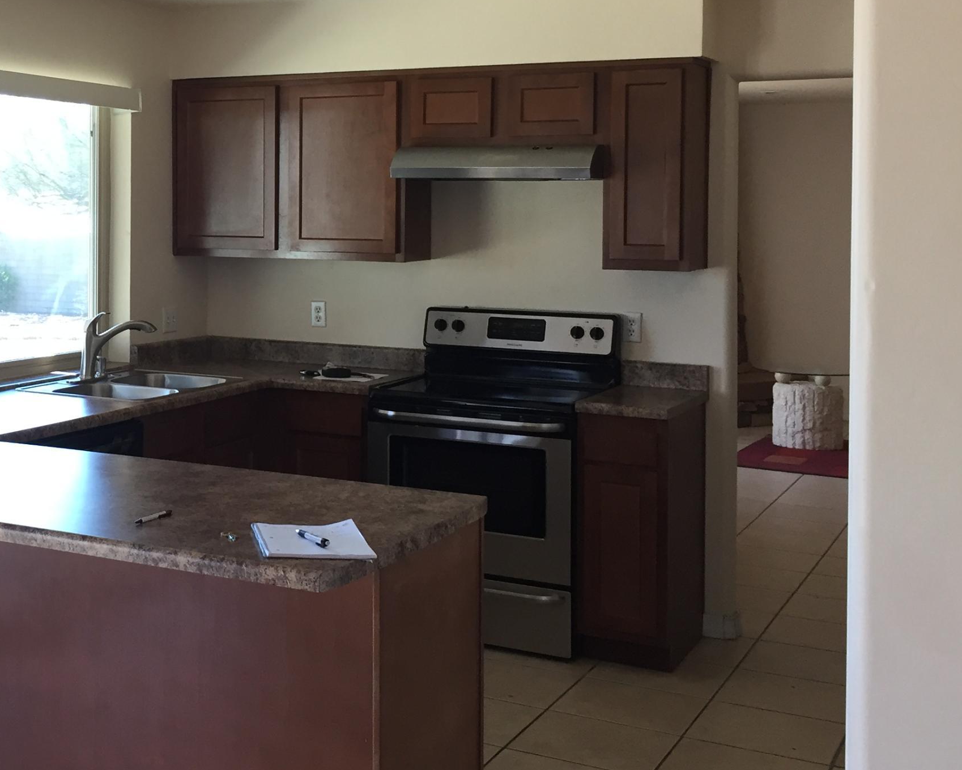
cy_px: 232
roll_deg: -0.7
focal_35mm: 50
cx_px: 121
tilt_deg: -2.1
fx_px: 1424
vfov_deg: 30.0
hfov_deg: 35.4
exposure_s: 1/30
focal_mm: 4.15
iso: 32
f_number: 2.2
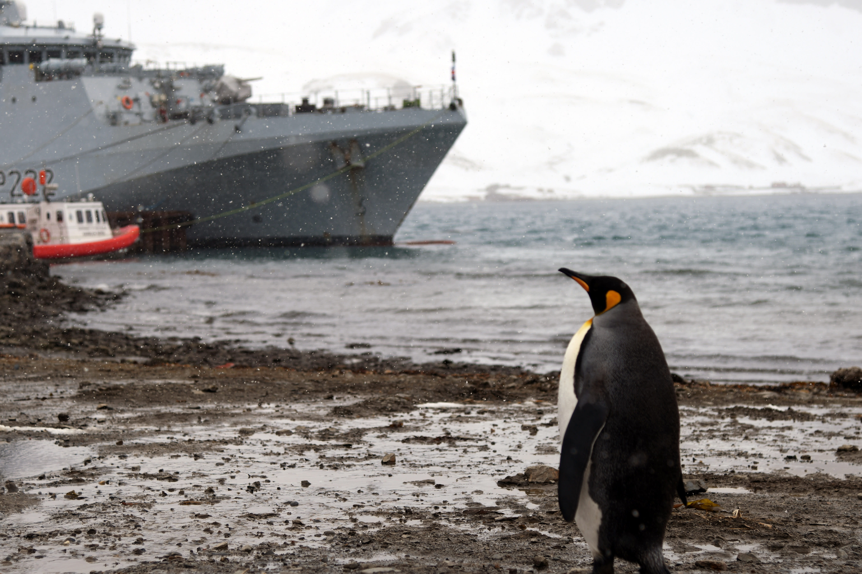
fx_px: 2082
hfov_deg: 23.4
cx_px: 431
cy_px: 287
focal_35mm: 87
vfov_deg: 15.7
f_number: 4
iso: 64
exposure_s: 1/640
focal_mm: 58
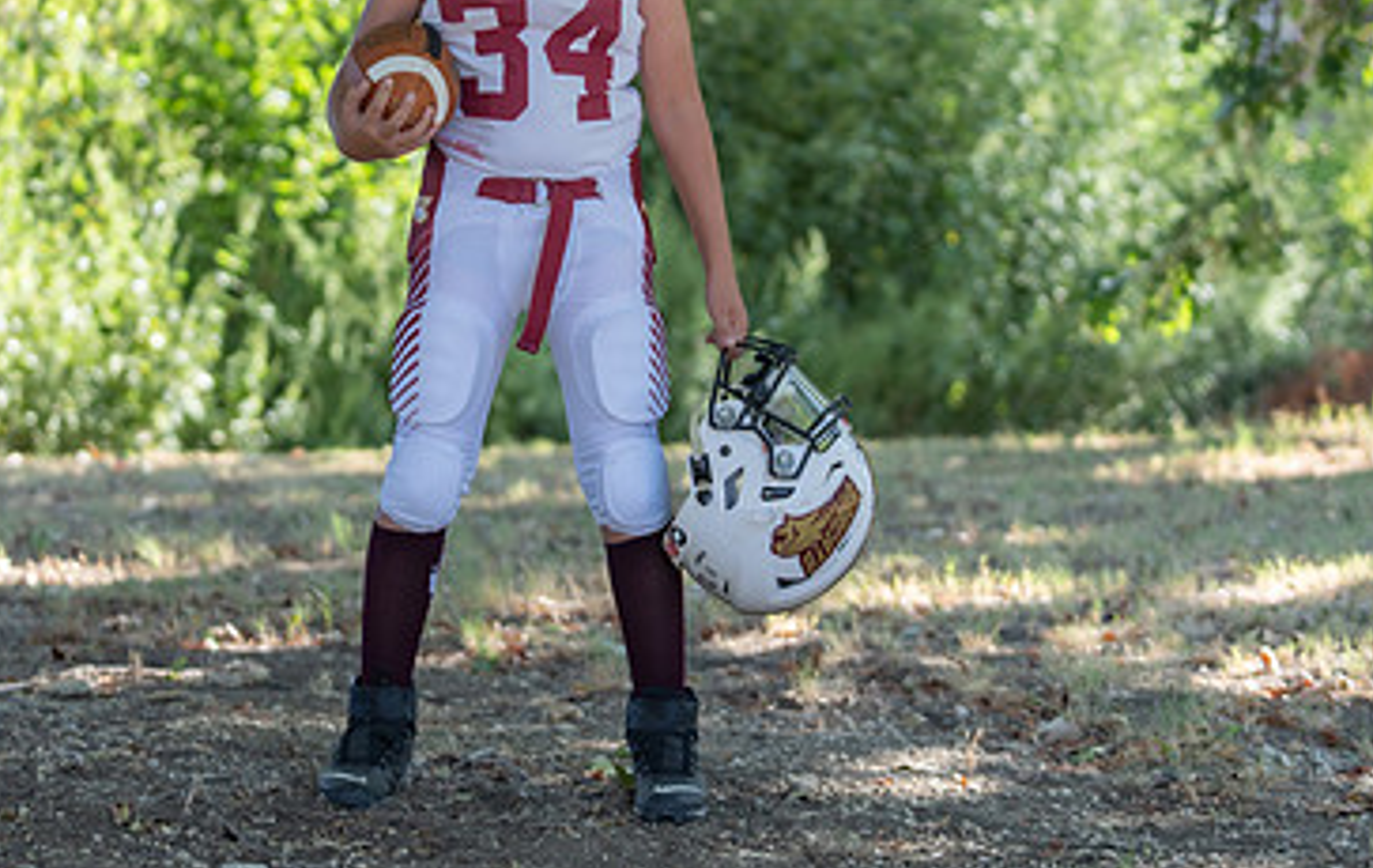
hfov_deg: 17.6
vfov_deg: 11.2
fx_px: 4429
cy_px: 257
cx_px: 603
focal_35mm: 118
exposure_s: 1/320
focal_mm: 70
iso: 160
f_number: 2.8
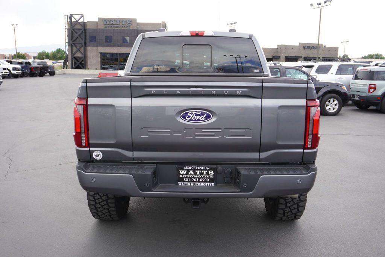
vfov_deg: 38.4
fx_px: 369
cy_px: 128
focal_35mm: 34
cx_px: 192
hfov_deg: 55.1
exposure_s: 1/80
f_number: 5.6
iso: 100
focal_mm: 23
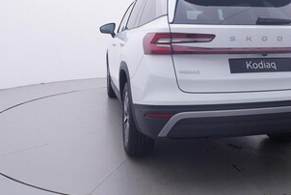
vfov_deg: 32.1
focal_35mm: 41
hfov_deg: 47.2
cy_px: 47
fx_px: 331
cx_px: 176
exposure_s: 1/80
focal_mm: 15
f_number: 5
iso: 200
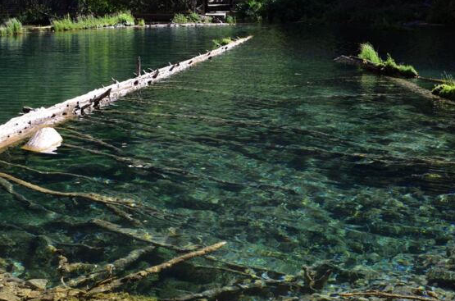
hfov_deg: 33.2
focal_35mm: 61
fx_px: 764
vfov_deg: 22.3
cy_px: 170
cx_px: 248
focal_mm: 35
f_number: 7.1
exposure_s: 1/200
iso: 200
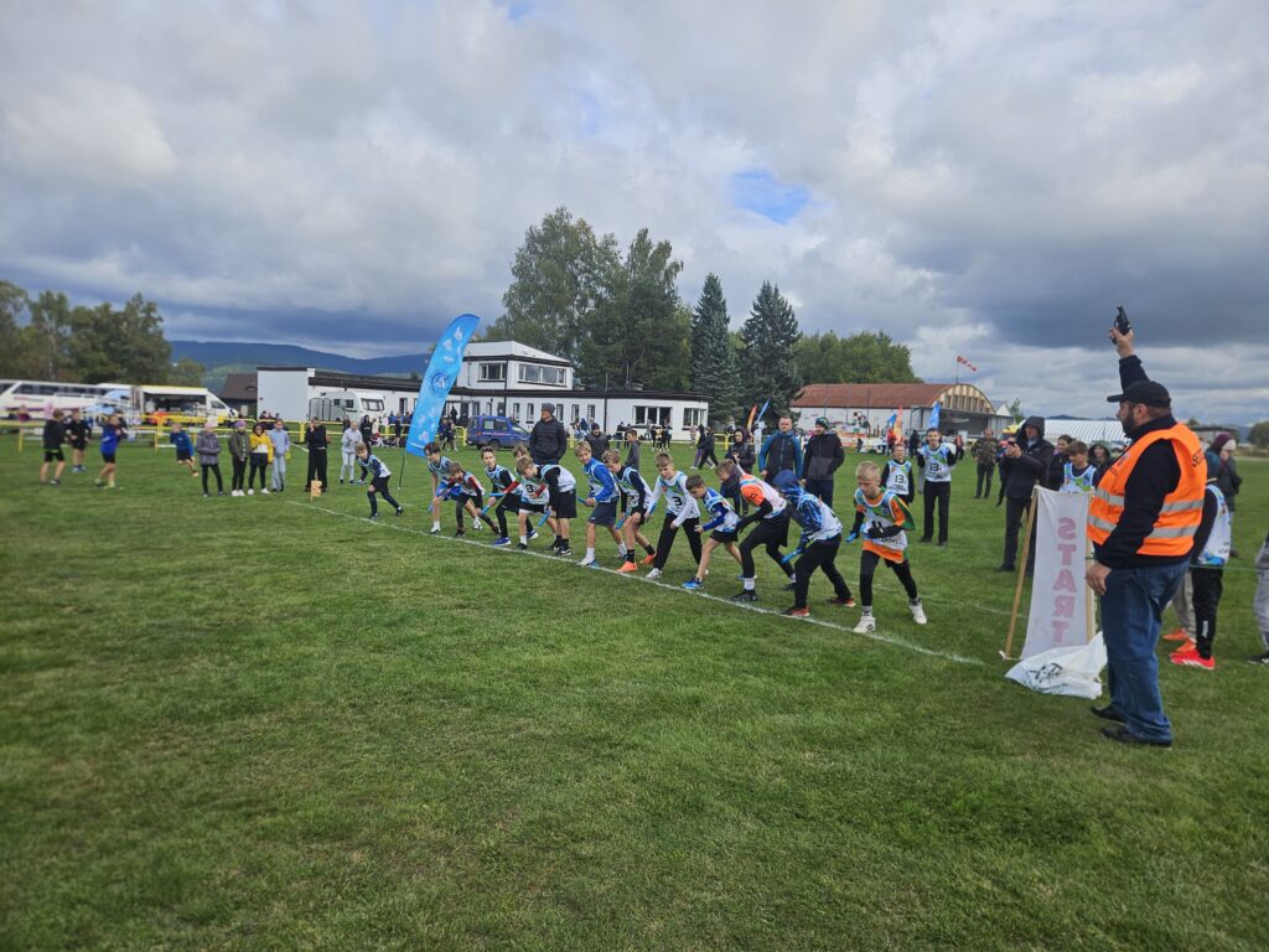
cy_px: 476
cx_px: 634
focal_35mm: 23
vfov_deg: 58.9
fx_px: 843
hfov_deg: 73.9
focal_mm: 5.4
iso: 25
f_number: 1.8
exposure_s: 1/2216
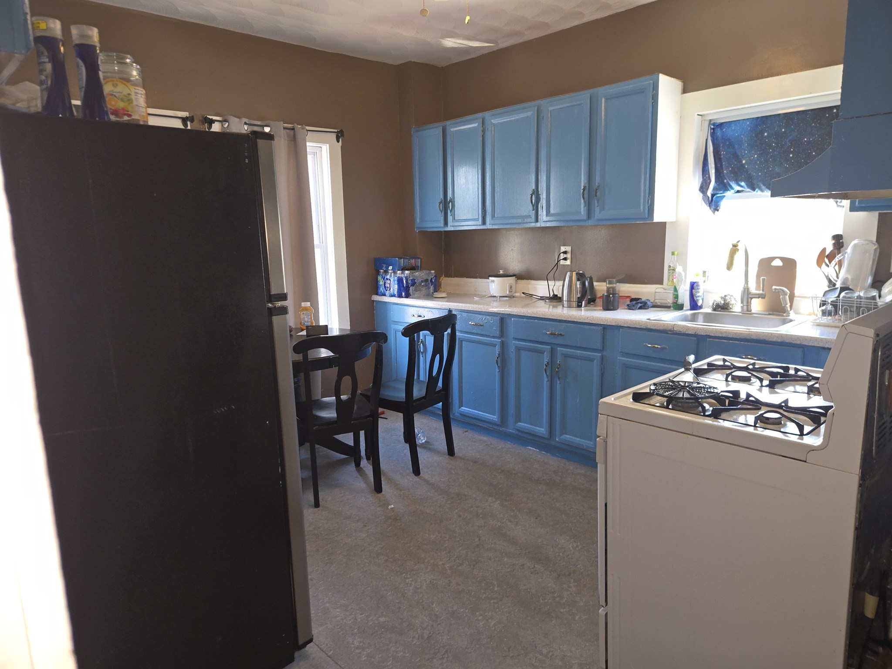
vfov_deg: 58.9
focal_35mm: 23
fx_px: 593
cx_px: 446
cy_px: 334
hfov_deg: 73.9
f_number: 1.8
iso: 100
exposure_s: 1/30
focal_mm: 5.4
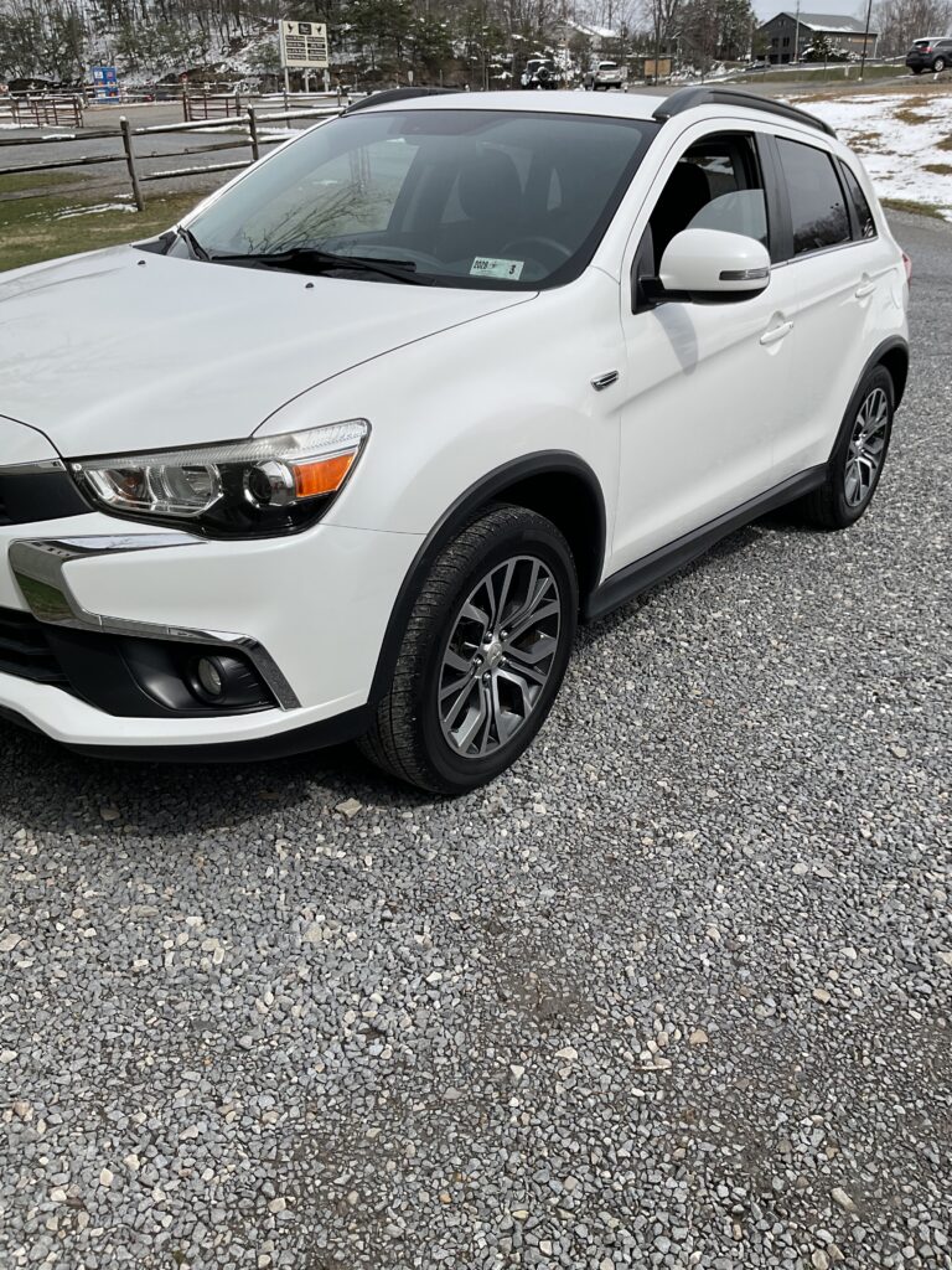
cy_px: 635
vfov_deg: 61.7
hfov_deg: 48.2
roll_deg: +1.0
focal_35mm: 29
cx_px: 476
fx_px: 1063
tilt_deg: -26.2
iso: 16
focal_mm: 3
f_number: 1.8
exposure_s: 1/2320
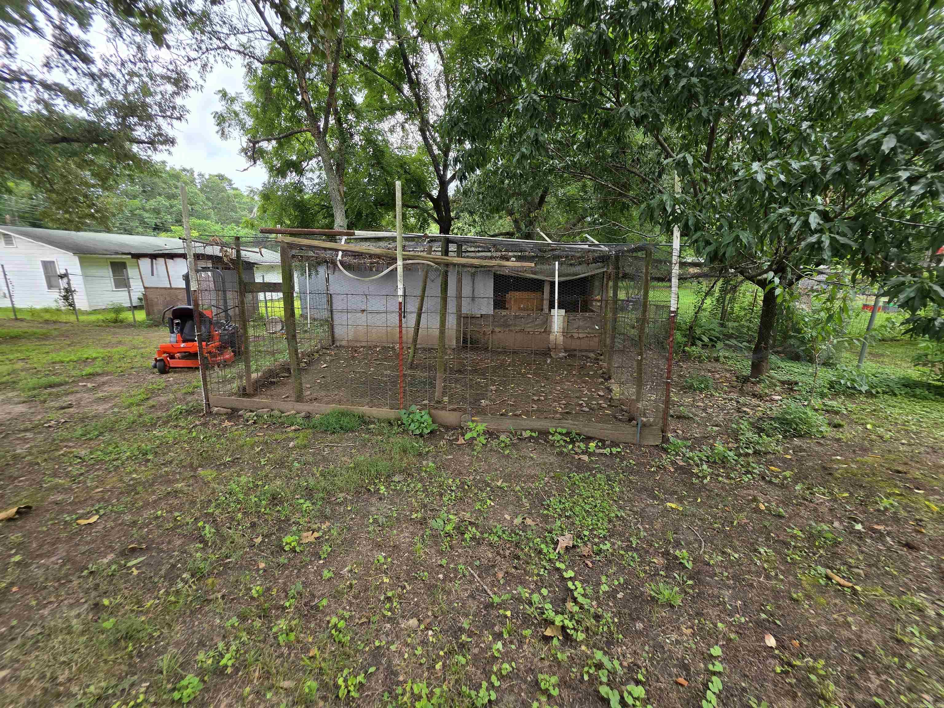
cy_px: 354
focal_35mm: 13
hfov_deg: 106.2
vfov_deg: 89.9
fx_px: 355
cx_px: 472
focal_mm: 2.2
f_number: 1.9
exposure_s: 1/267
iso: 40
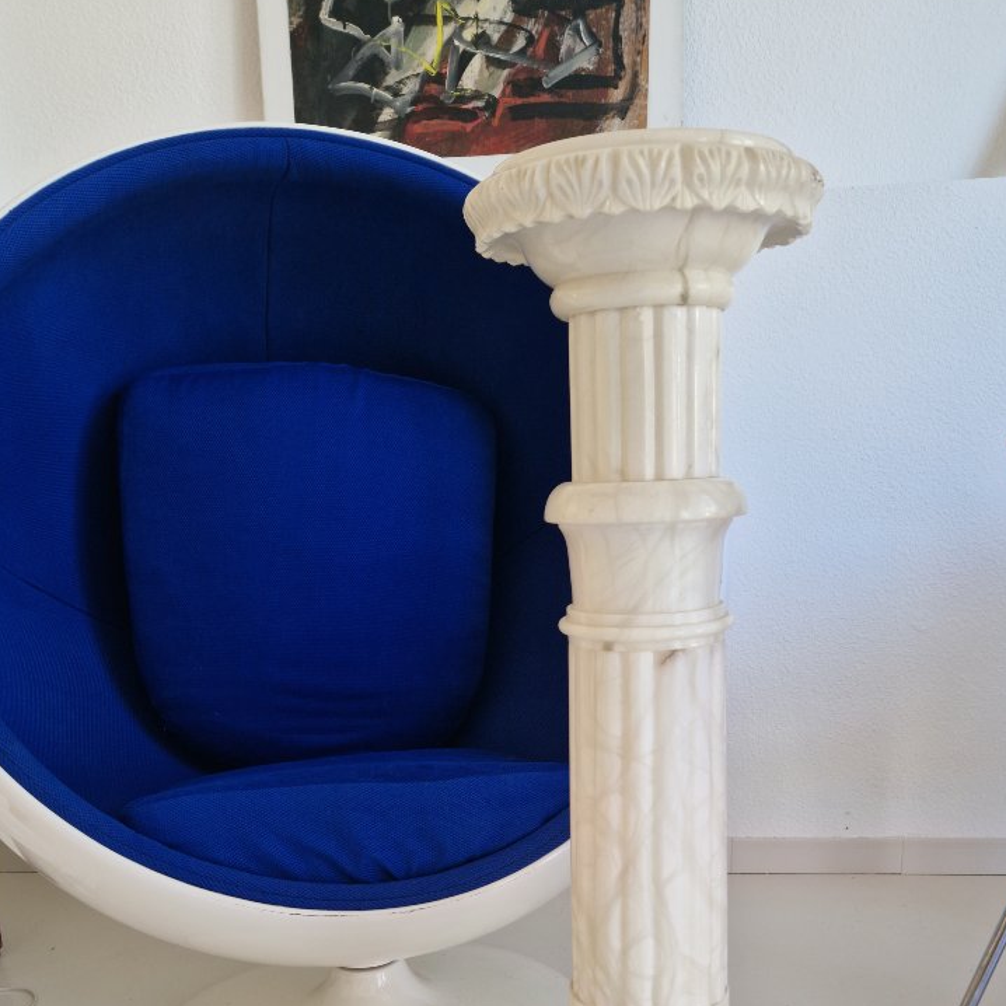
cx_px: 530
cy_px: 799
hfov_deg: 48.4
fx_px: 1118
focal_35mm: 34
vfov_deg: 46.1
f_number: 1.8
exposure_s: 1/50
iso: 50
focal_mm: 5.4
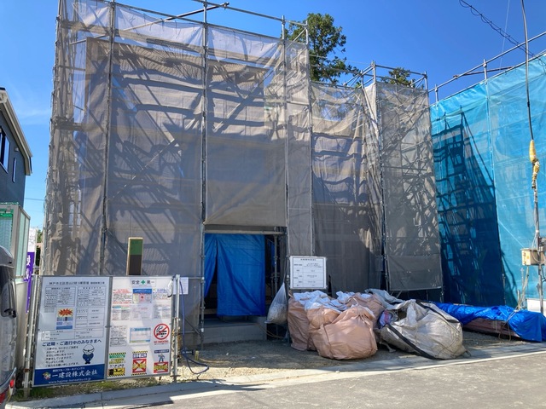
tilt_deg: +7.9
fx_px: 442
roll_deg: -0.6
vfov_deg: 49.7
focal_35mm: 28
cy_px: 204
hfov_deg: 63.4
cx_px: 273
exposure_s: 1/906
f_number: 1.8
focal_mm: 3.99
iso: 20
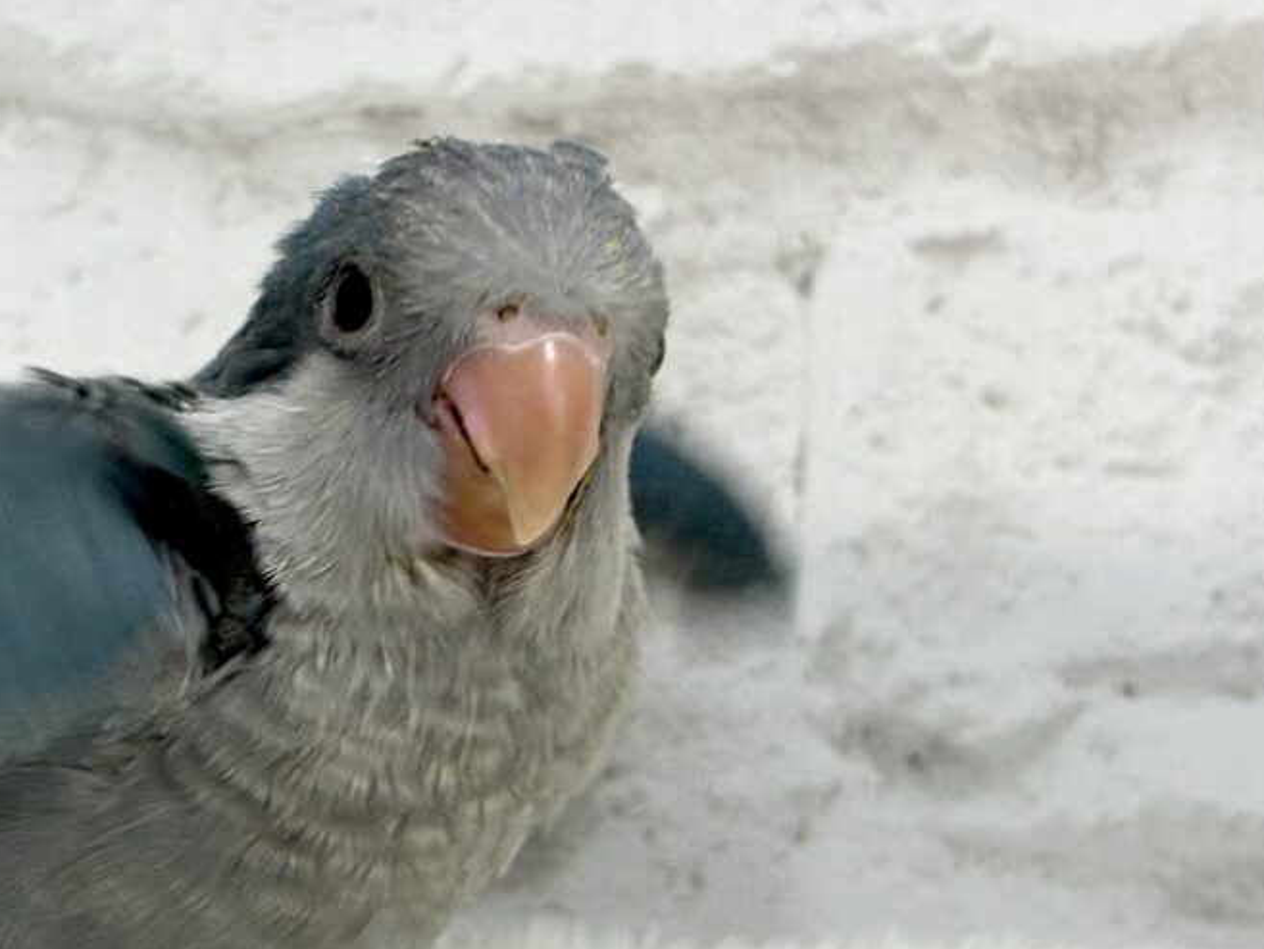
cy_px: 527
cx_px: 385
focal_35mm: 95
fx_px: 3470
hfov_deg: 20.5
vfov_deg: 15.6
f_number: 1.6
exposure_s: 1/100
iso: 80
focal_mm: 5.96
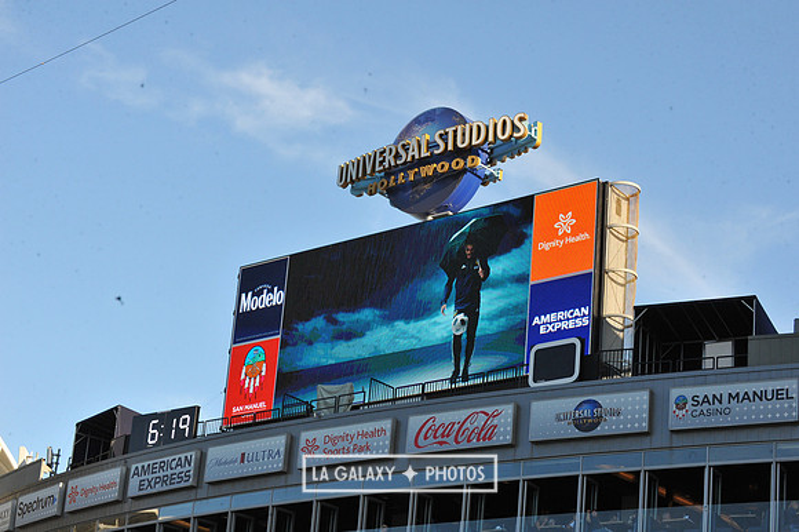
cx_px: 400
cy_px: 266
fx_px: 1819
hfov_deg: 24.8
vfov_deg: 16.6
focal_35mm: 82
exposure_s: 1/800
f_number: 14
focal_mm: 82
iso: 1600
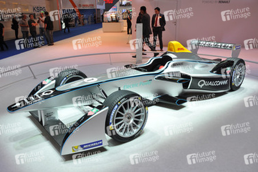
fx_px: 215
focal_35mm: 30
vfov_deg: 43.5
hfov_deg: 62.0
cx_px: 129
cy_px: 86
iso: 400
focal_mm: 20
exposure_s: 1/125
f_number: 7.1
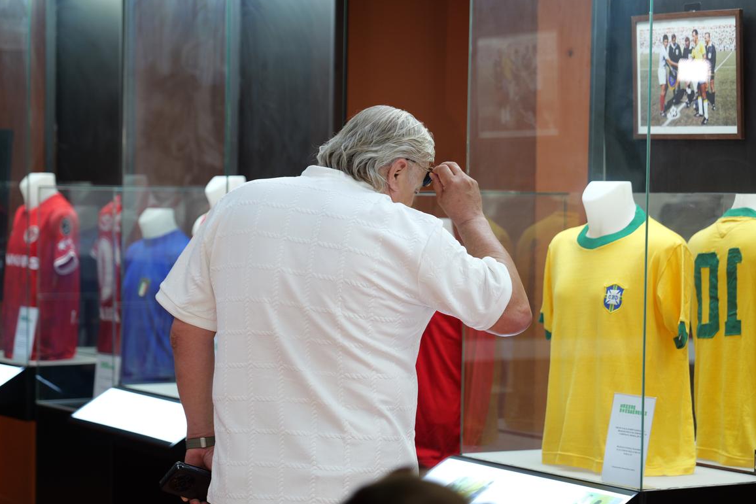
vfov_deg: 12.6
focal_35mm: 109
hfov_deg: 18.8
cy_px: 246
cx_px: 379
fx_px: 2289
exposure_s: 1/50
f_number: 4
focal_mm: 105
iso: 800
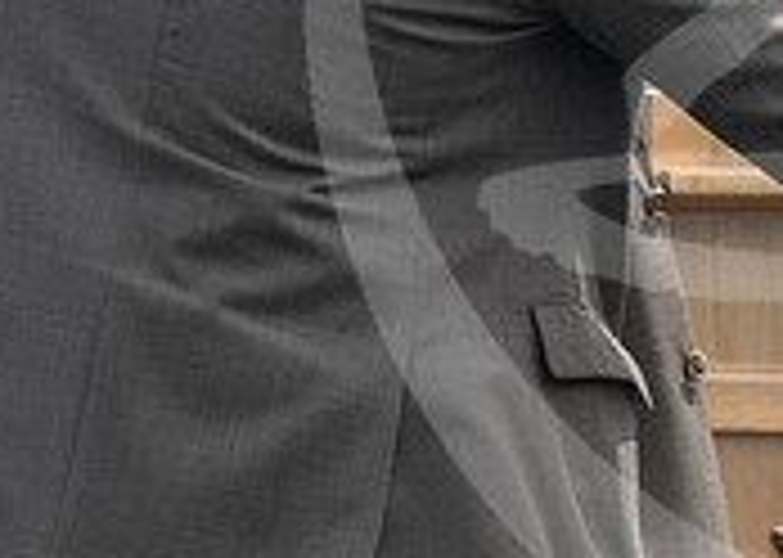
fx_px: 16932
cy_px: -71
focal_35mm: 762
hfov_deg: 2.6
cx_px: 377
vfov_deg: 1.9
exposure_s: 1/250
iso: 200
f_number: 13
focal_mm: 70
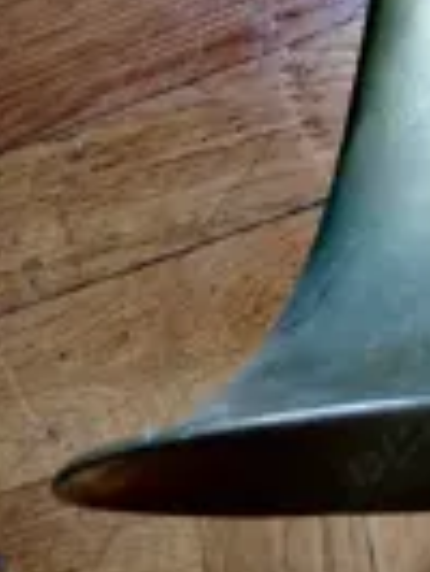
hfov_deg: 17.2
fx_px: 1290
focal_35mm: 78
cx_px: 632
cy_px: -202
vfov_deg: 22.1
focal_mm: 4.95
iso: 1674
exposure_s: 1/100
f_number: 1.9
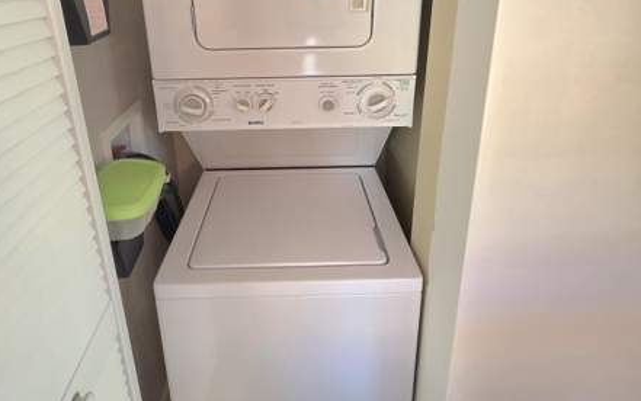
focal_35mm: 20
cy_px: 80
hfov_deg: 84.9
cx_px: 295
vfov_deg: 55.5
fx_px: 350
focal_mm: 2.2
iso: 250
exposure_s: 1/120
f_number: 1.9
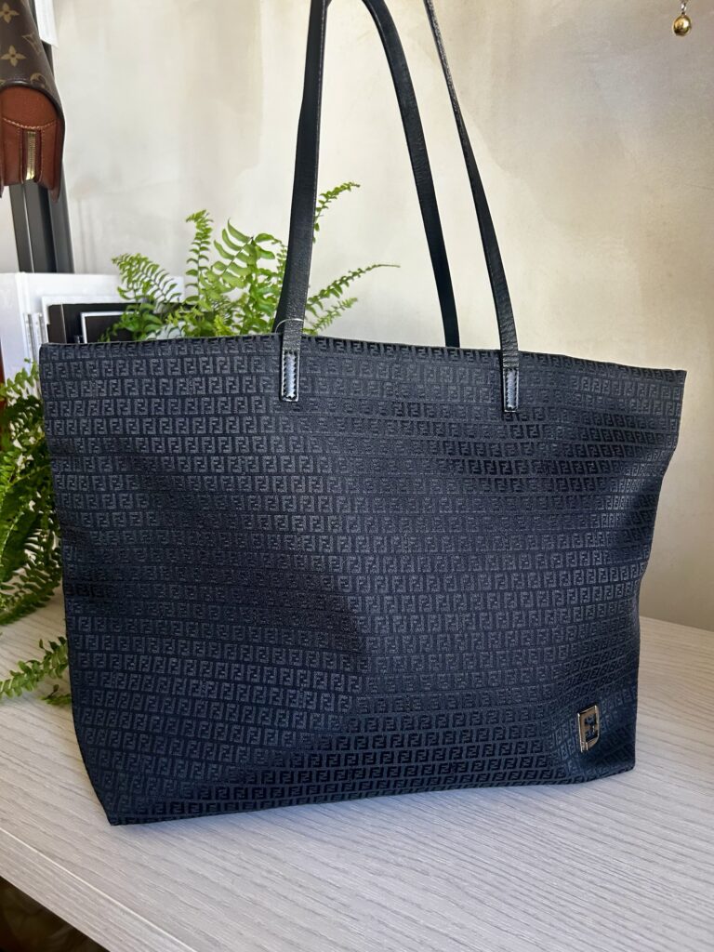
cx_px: 357
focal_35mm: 26
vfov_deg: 67.3
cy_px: 476
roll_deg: +0.2
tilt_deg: -14.3
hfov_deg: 53.1
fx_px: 715
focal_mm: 5.7
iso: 160
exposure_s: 1/60
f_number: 1.5
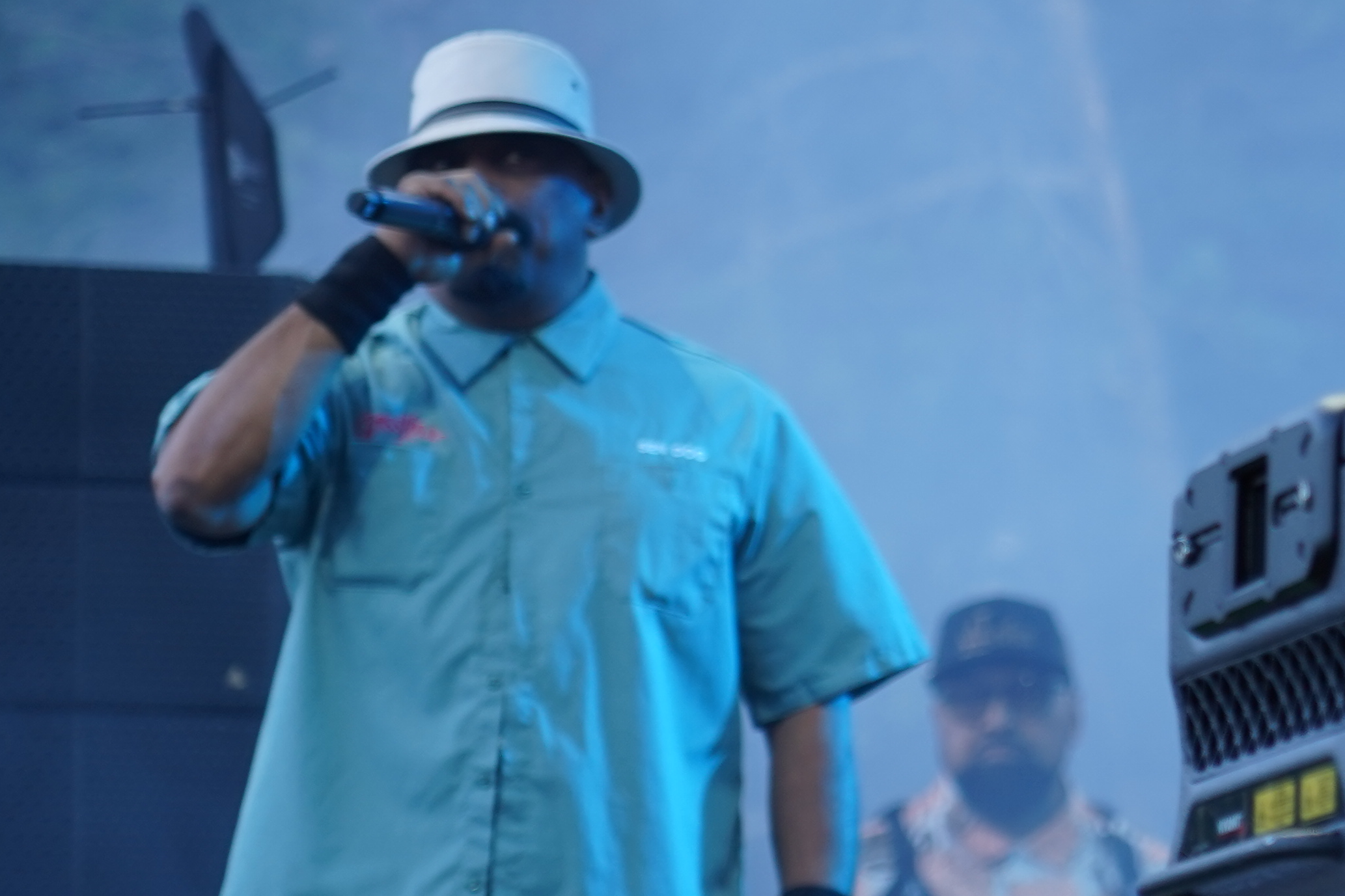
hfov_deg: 6.7
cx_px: 1378
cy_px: 107
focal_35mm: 305
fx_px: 11393
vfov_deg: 4.5
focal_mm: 105
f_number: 4
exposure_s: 1/125
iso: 250
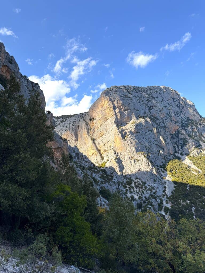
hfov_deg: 56.8
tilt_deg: +10.8
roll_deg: +3.3
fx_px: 190
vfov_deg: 71.6
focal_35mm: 24
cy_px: 136
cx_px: 102
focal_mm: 6.76
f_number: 1.78
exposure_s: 1/2169
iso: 80
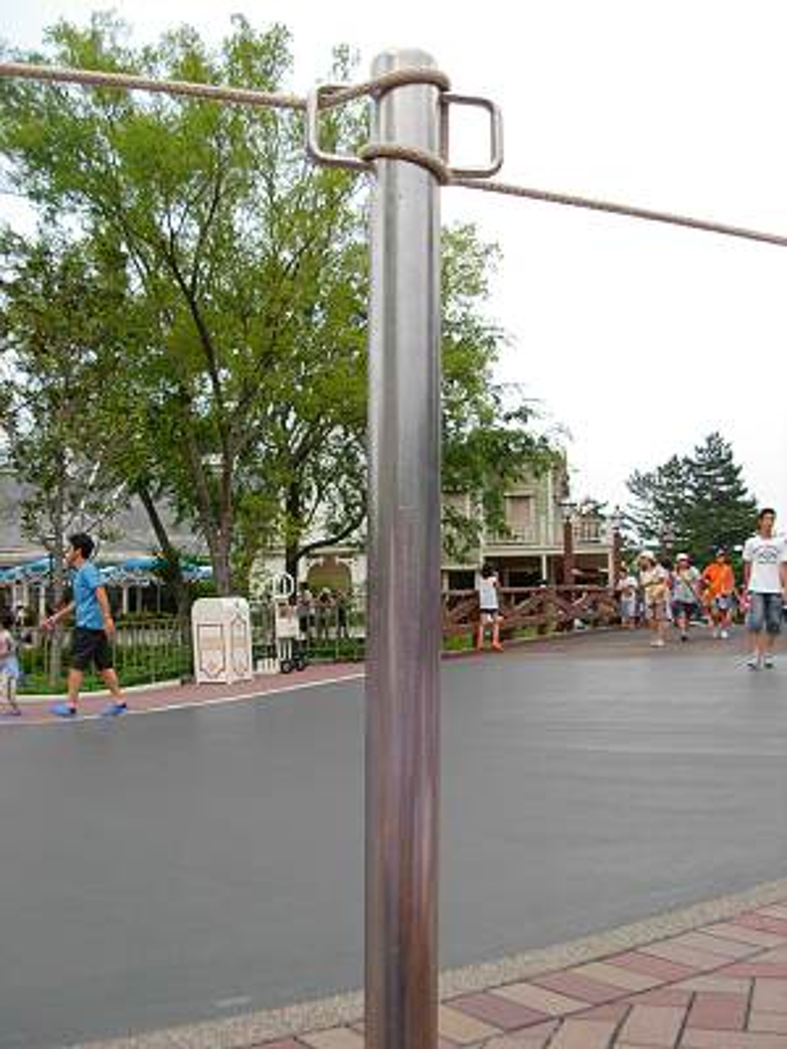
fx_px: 1152
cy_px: 524
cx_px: 394
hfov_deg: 37.7
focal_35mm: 38
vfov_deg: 49.0
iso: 79
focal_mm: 6.3
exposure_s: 1/279
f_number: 2.9
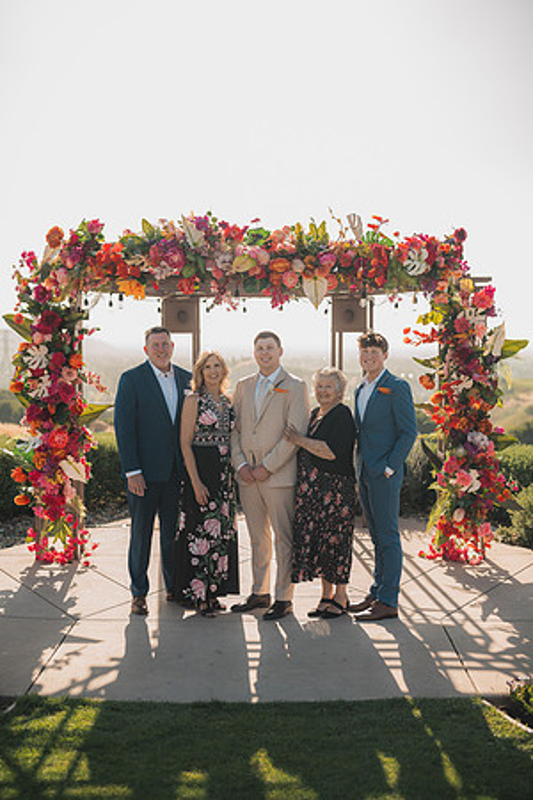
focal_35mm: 50
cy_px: 400
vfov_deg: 39.6
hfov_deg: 27.0
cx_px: 266
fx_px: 1110
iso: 50
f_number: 2
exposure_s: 1/1000
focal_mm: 50
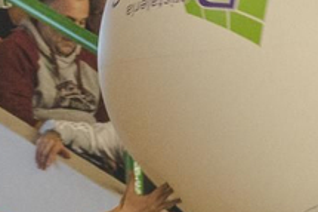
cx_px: 516
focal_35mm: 1006
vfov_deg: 1.4
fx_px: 8879
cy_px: 483
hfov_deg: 2.0
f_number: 3.5
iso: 800
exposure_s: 1/250
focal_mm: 90
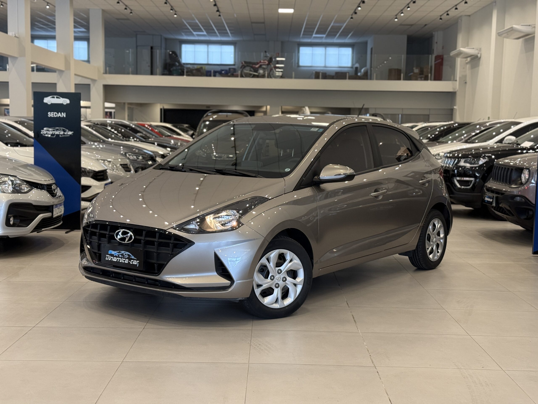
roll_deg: -0.5
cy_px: 202
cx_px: 269
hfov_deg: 39.7
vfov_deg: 30.3
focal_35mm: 48
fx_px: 746
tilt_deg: -4.7
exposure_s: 1/60
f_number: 1.78
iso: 160
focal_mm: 6.76
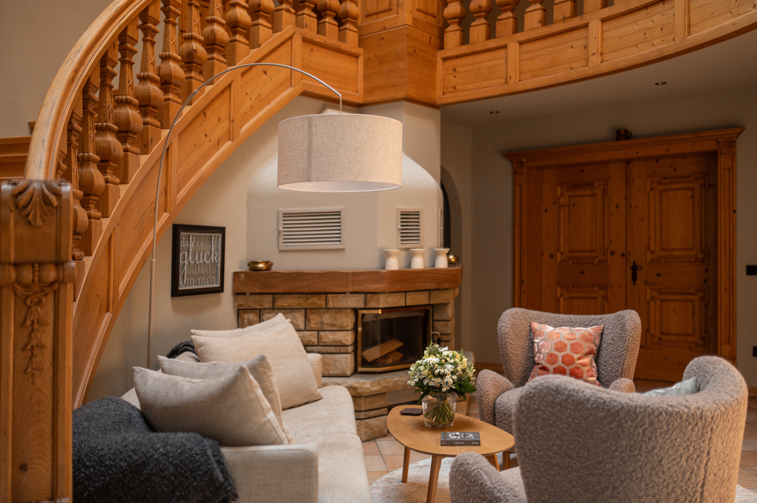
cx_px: 378
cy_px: 252
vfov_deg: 37.8
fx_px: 735
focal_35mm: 35
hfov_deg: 54.5
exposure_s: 1/1600
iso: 800
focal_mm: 35
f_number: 1.4
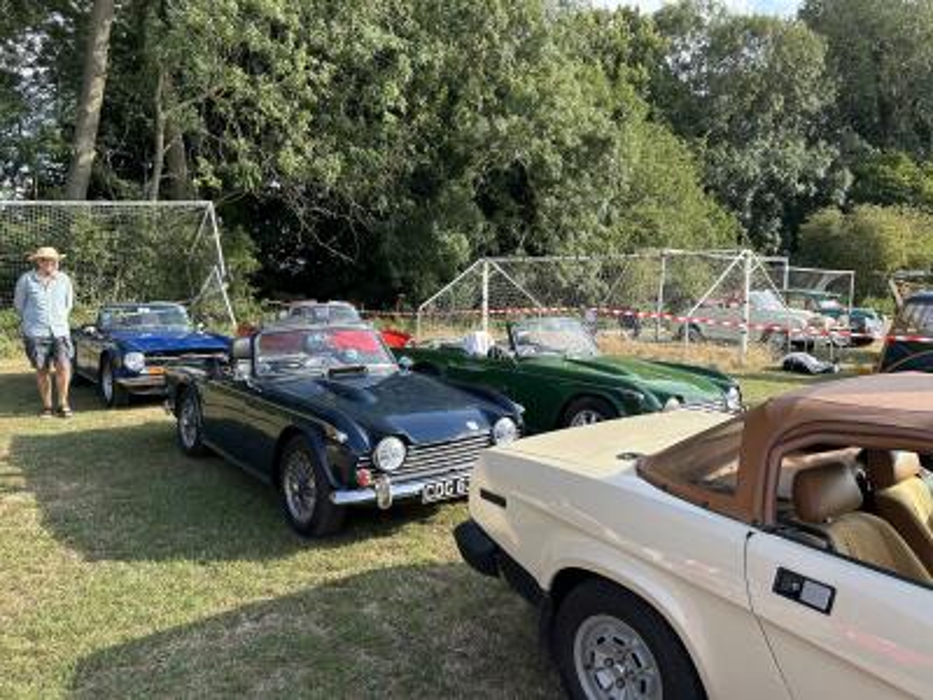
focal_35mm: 26
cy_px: 350
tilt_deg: -5.2
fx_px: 701
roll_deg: +0.0
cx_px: 466
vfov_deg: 53.1
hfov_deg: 67.3
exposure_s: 1/894
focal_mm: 5.7
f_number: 1.5
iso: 50
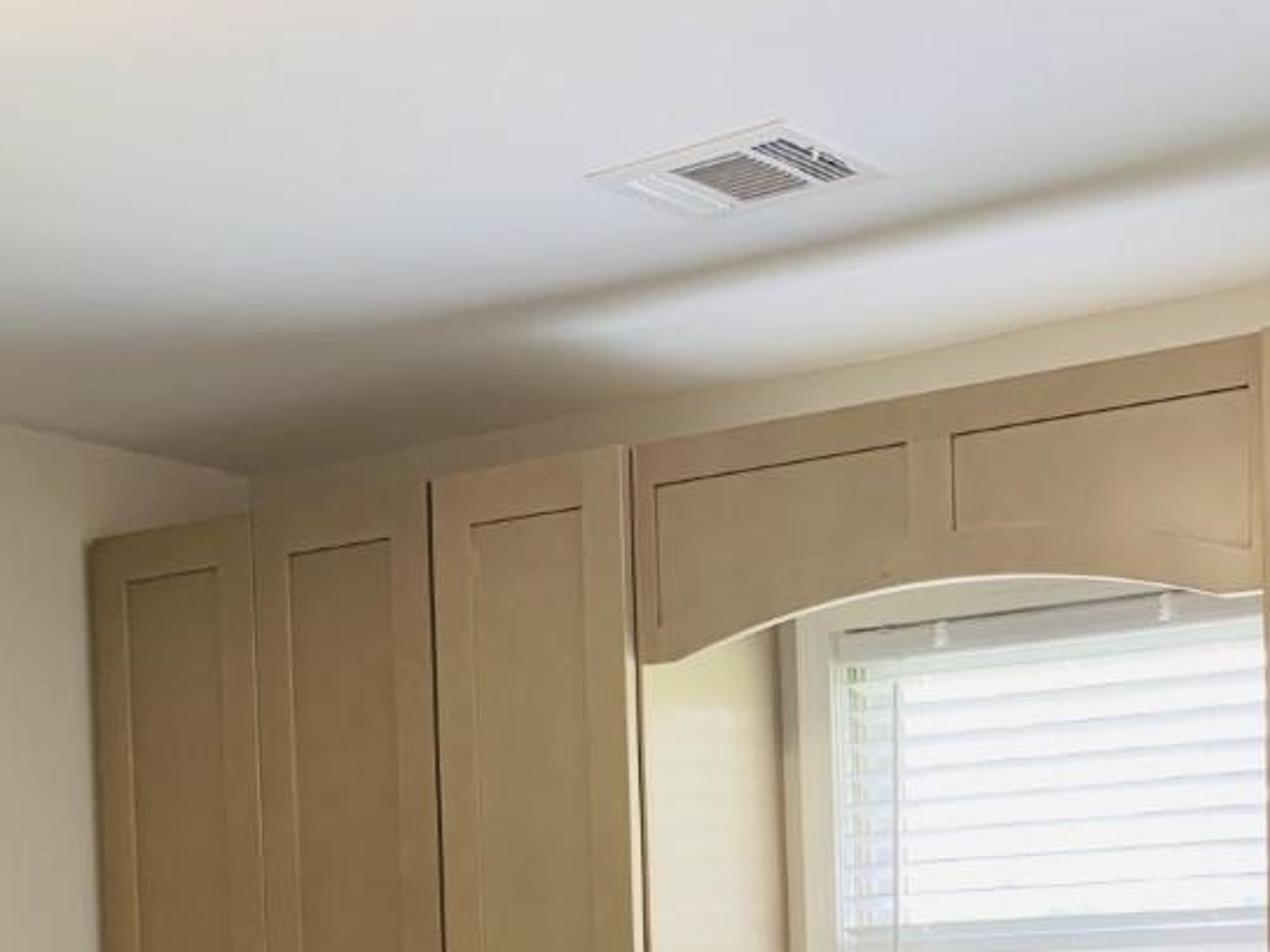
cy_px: 1258
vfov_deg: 19.5
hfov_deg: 26.8
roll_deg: +0.4
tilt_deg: -1.8
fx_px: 2531
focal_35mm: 69
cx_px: 1237
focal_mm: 4.25
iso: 100
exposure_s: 1/60
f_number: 1.8
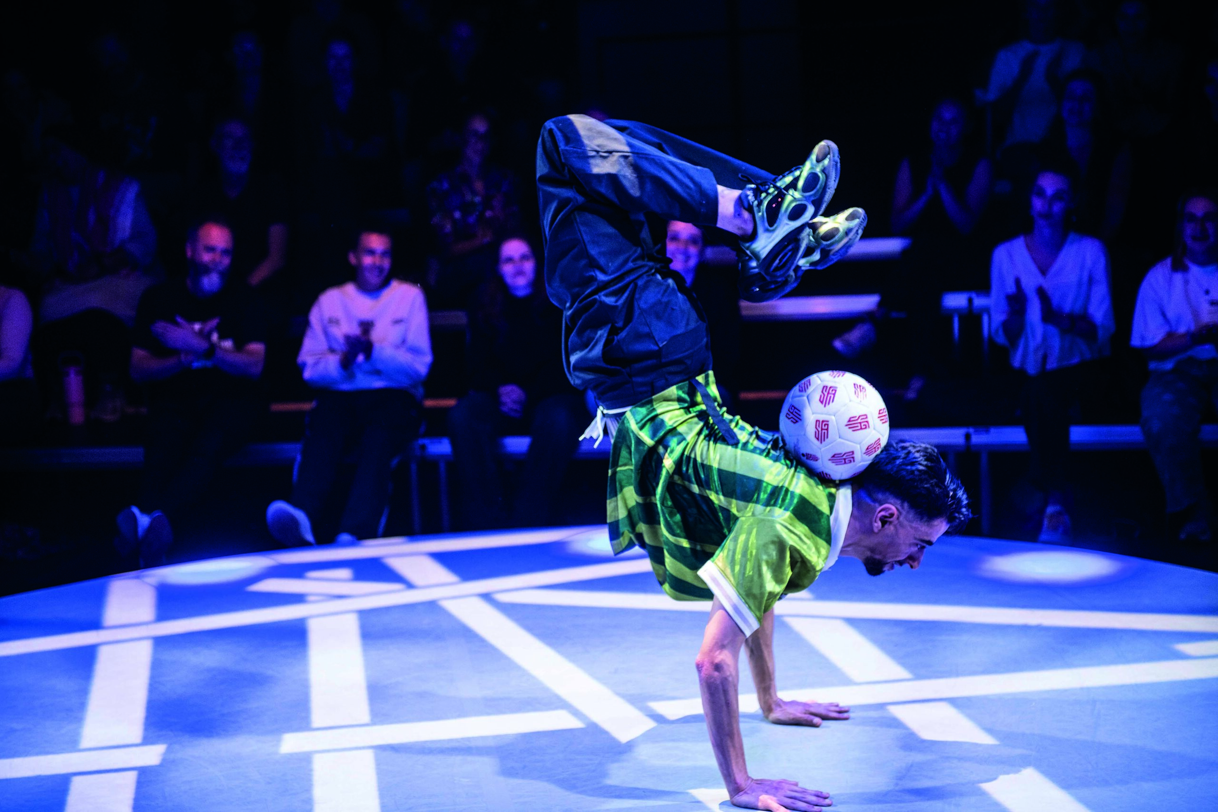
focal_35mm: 58
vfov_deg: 23.4
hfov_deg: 34.5
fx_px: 1962
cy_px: 406
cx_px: 609
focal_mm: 58
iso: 1600
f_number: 2.8
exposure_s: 1/250
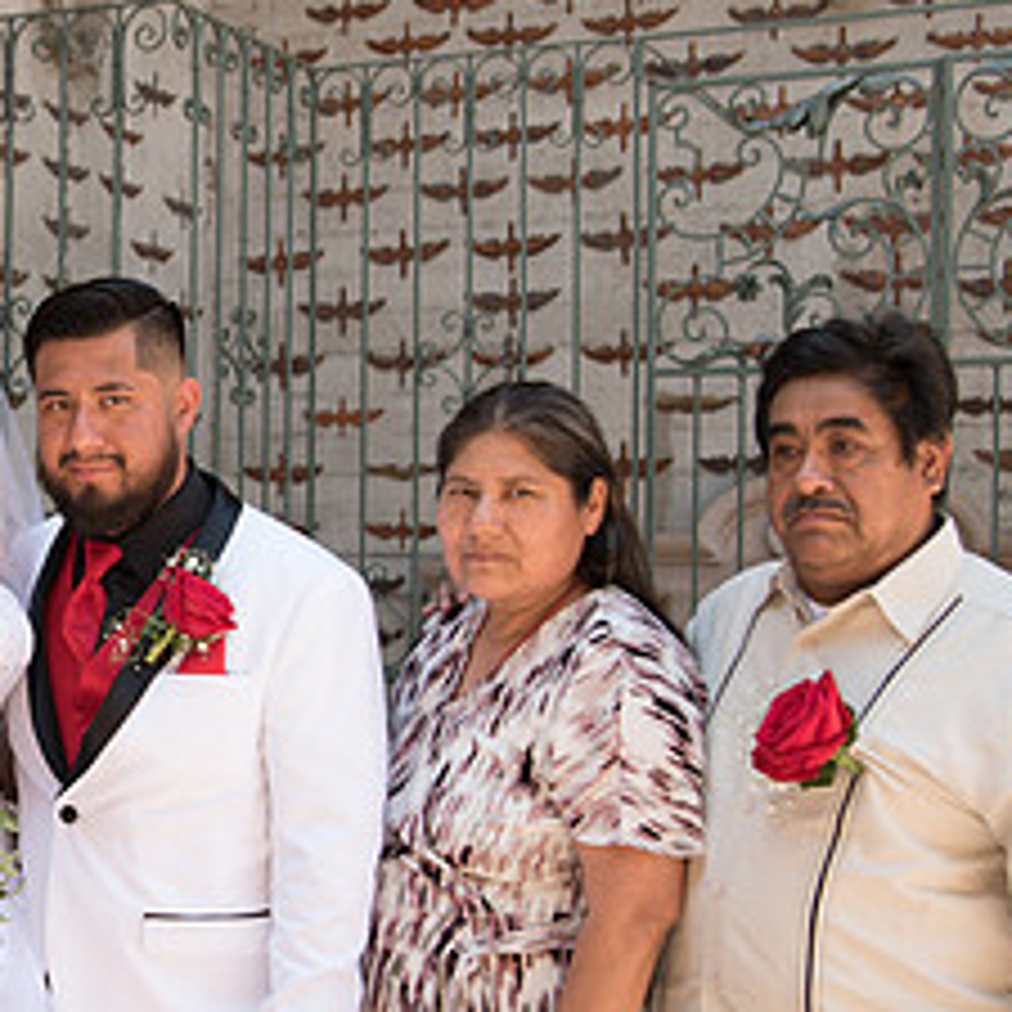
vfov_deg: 25.3
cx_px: -27
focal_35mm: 68
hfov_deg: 24.1
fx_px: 2249
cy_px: 600
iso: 100
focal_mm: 31
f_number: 4.5
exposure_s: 1/100
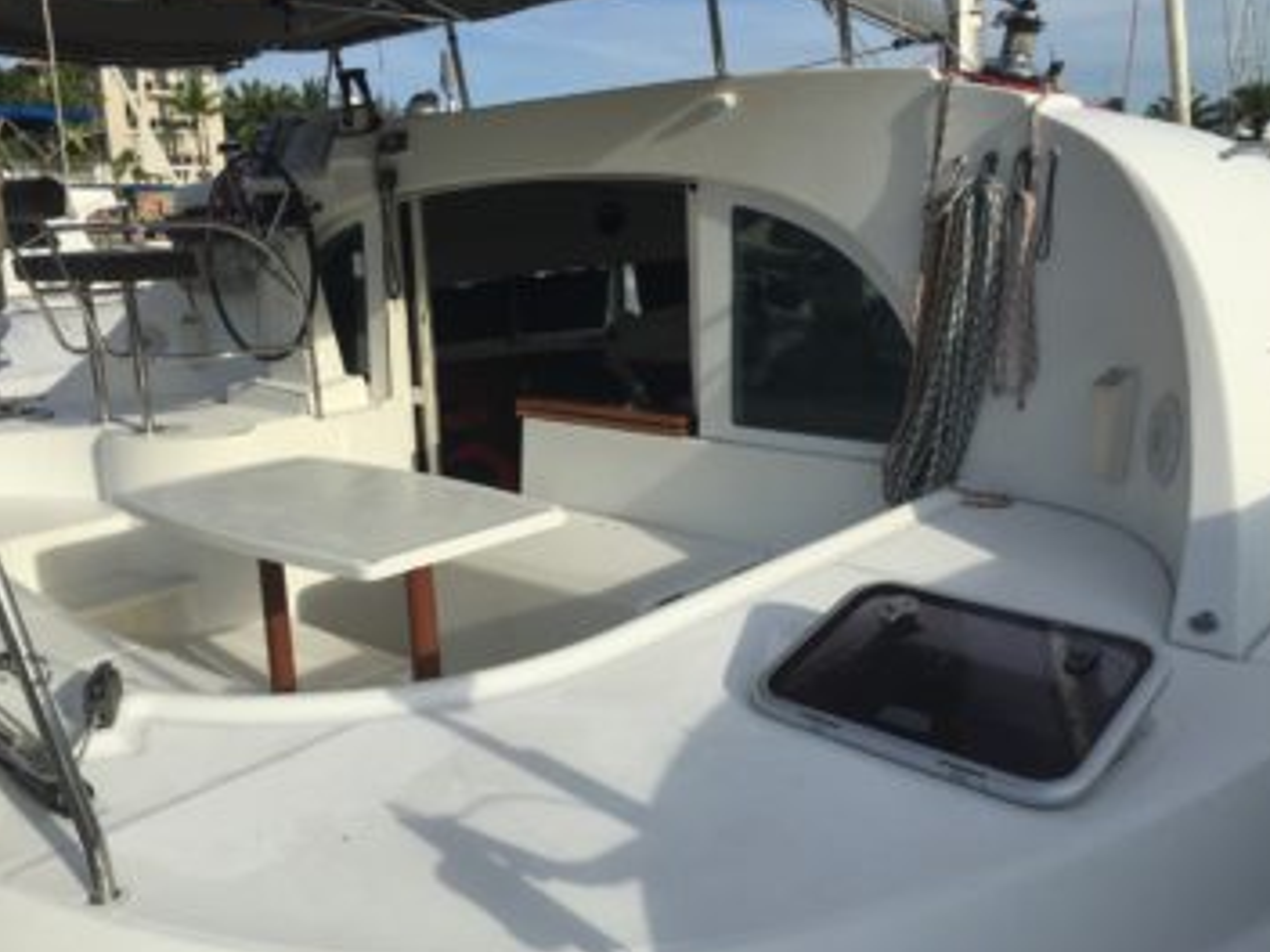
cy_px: 462
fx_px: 1137
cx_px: 617
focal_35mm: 31
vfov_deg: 45.4
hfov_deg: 58.3
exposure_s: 1/2825
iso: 32
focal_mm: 4.15
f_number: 2.2
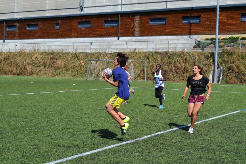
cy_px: 83
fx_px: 417
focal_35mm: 61
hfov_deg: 32.9
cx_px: 112
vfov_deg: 22.3
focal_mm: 34
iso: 400
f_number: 6.3
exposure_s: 1/1600
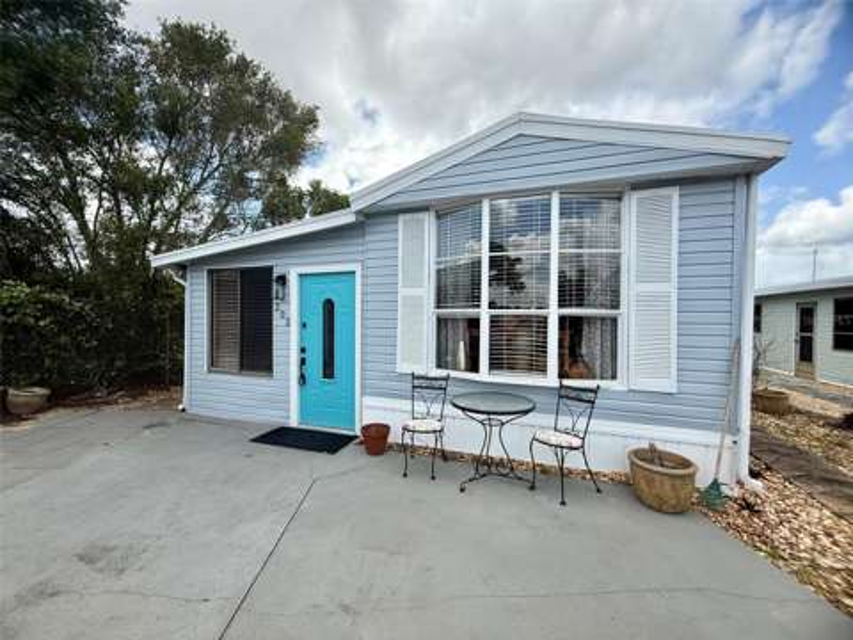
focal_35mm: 14
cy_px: 320
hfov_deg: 102.1
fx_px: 345
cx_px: 426
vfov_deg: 85.7
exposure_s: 1/1464
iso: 64
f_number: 2.2
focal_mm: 2.22
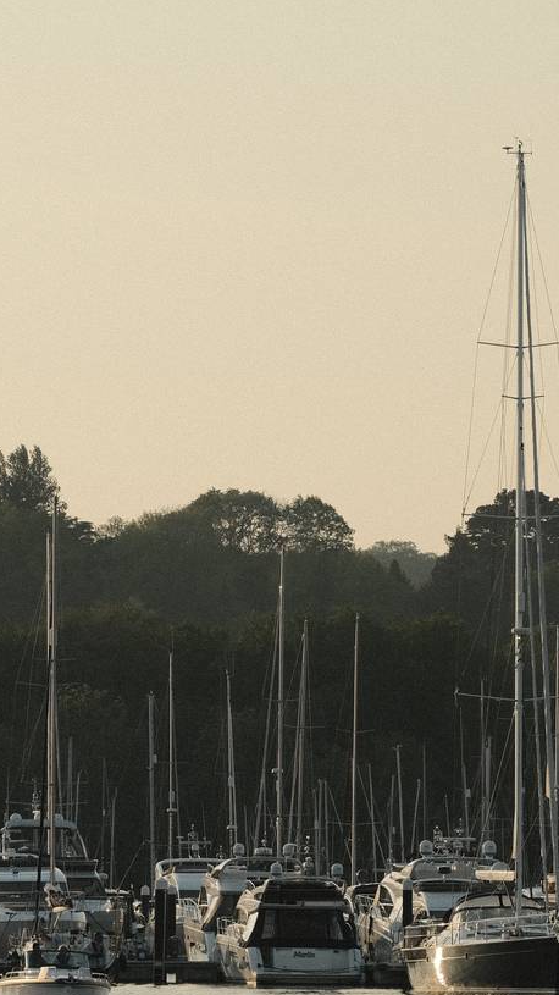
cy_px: 638
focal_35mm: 393
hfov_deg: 3.1
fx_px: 10363
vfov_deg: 5.5
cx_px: 81
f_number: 8
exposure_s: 1/1250
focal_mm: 127.1
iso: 640
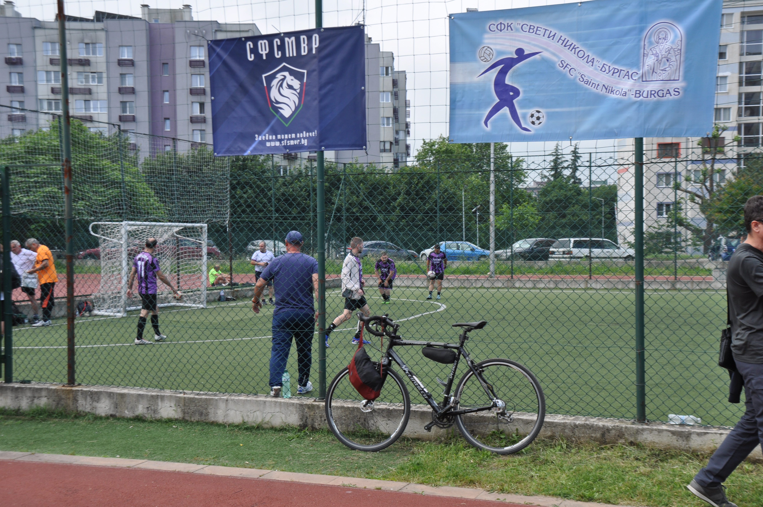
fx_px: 1016
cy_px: 254
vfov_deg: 28.0
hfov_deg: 41.2
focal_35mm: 48
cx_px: 382
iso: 200
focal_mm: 32
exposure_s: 1/250
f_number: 8
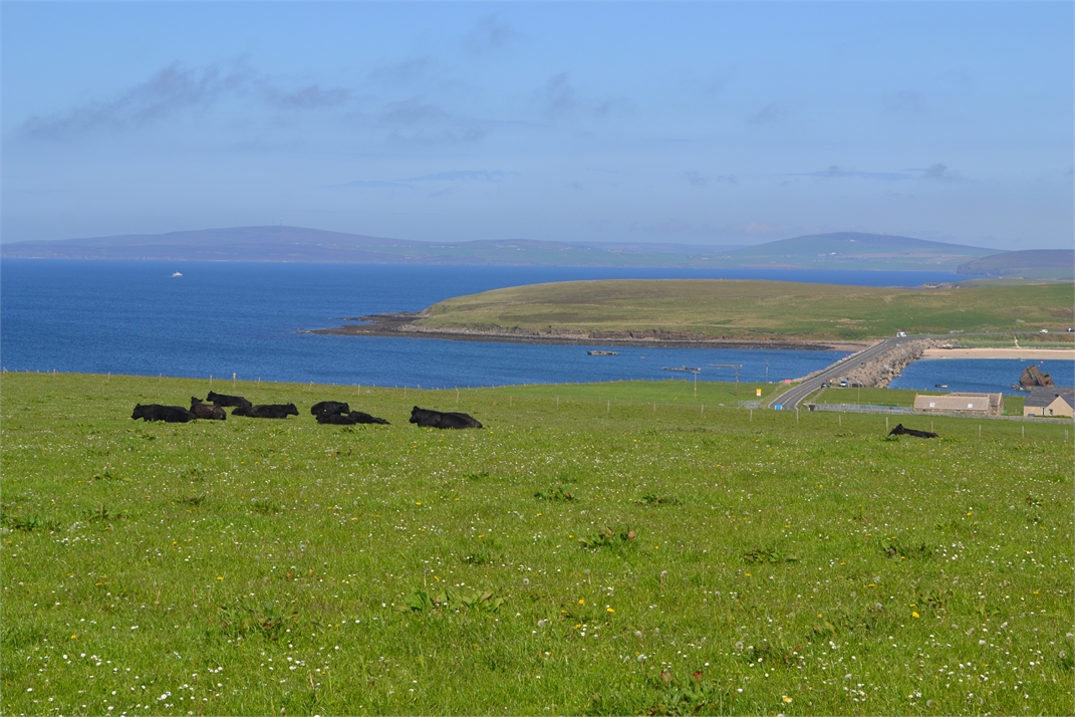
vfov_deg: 16.6
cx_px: 538
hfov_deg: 24.6
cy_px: 358
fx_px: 2463
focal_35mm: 82
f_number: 8
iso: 100
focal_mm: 55
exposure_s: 1/250
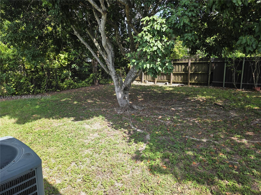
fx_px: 173
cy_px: 98
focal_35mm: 23
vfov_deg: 58.9
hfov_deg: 73.9
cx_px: 130
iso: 25
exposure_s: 1/359
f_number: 1.7
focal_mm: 6.3
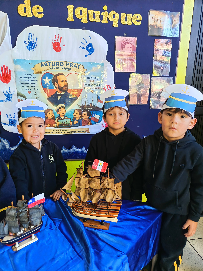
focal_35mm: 24
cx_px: 102
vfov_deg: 71.6
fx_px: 188
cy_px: 136
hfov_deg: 56.8
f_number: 1.75
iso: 629
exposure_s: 1/33.3
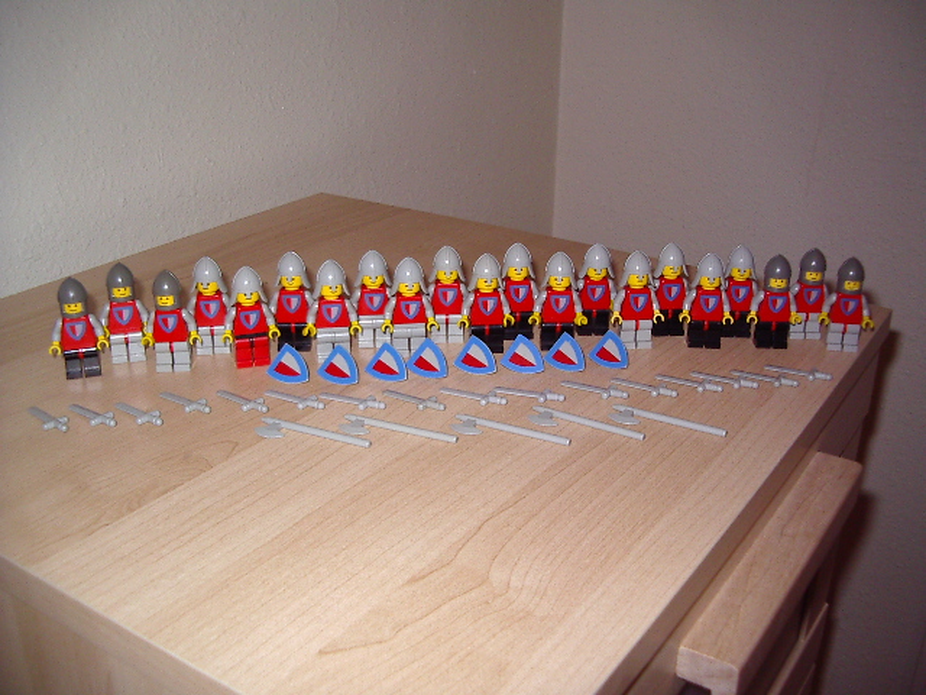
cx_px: 463
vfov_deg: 37.7
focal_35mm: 38
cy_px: 348
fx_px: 1017
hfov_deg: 49.0
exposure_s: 1/60
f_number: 2.6
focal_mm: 5.8
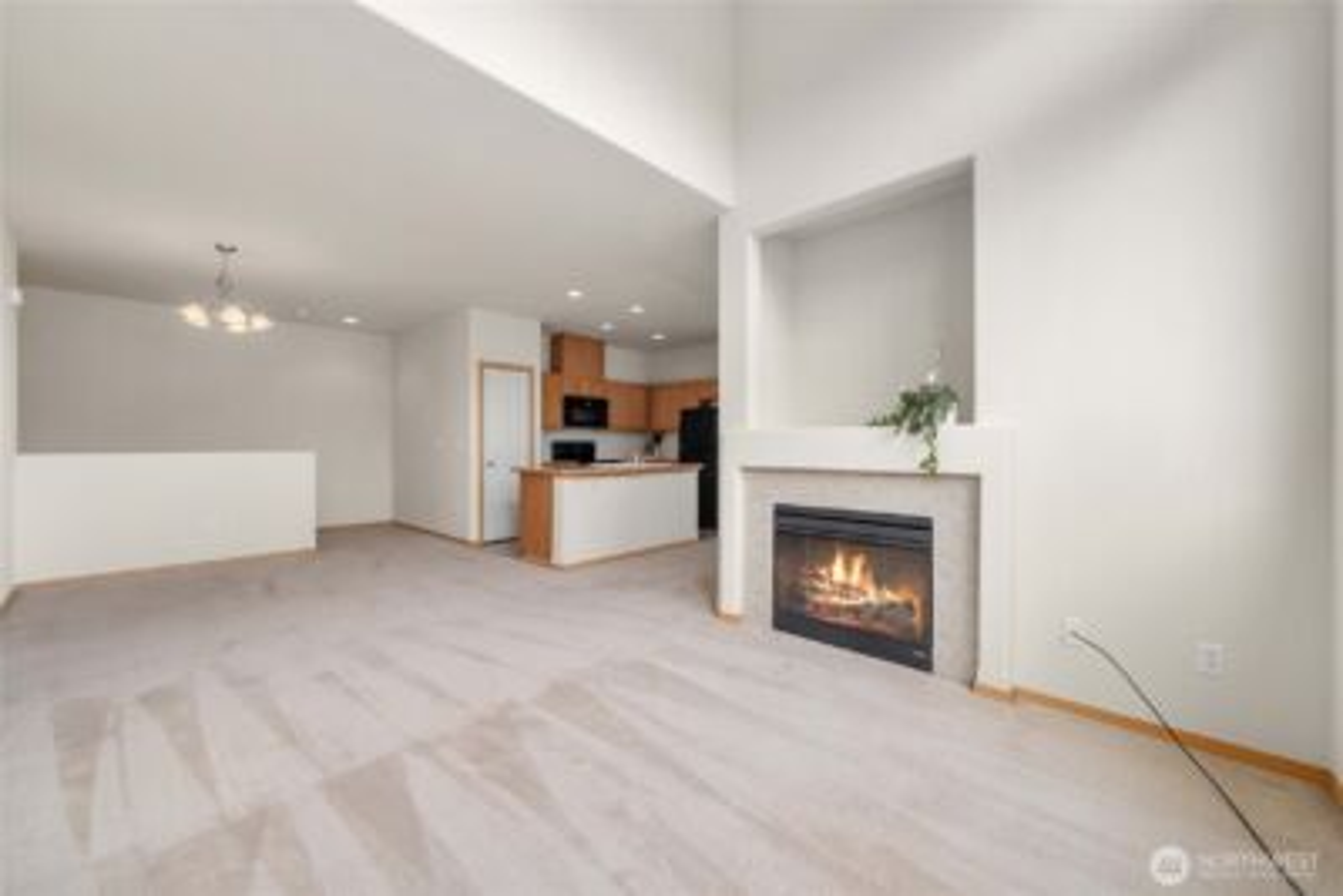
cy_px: 448
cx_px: 672
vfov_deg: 81.3
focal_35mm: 14
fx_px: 522
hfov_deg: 104.2
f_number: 7.1
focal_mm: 14
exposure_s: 1/30
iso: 1000
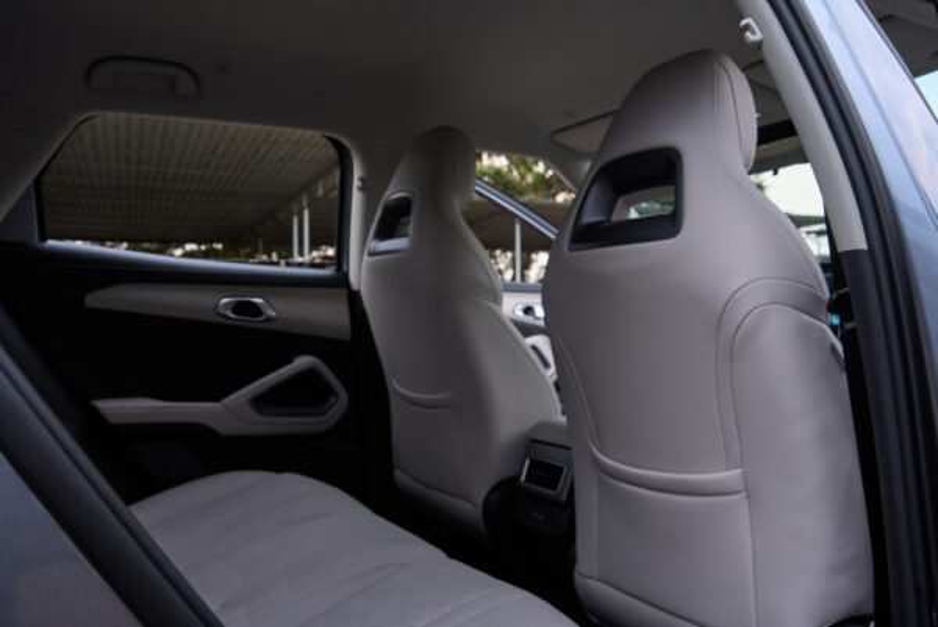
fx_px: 756
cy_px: 314
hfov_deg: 63.6
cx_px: 469
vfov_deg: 45.0
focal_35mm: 29
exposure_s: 1/125
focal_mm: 29
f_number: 8
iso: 1600
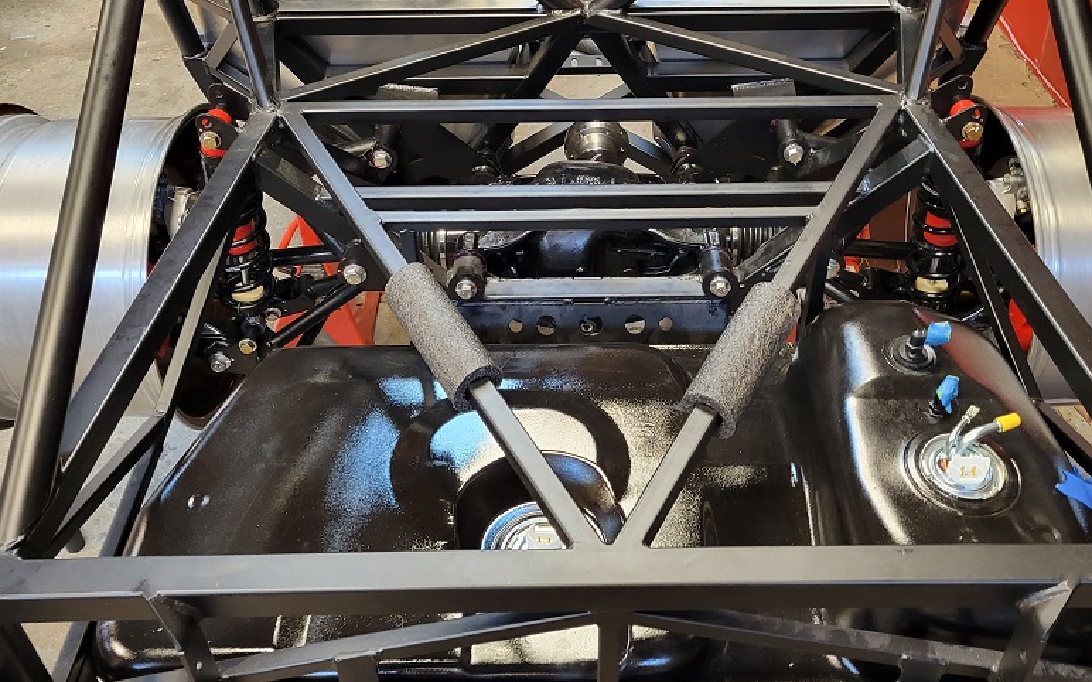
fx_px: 1071
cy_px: 201
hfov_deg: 54.0
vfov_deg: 34.8
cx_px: 567
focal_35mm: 36
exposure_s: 1/40
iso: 320
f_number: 1.8
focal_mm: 5.4
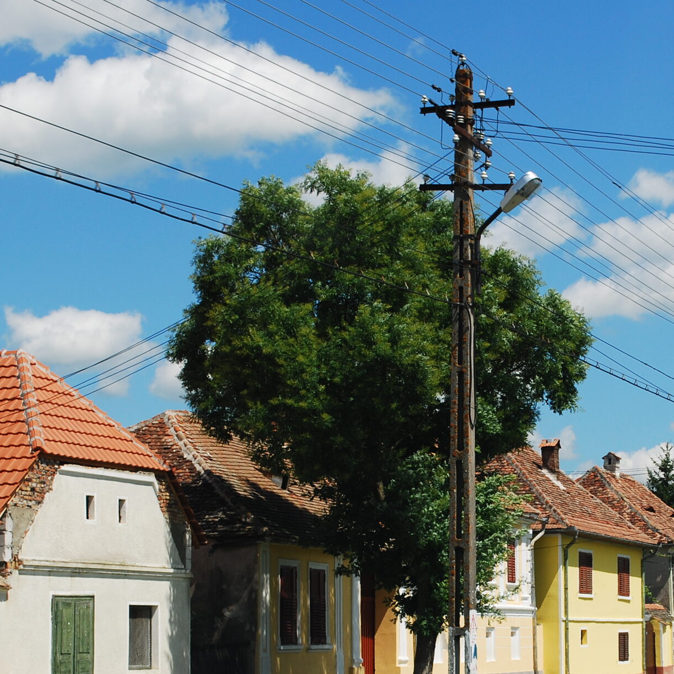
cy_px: 462
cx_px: 553
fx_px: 2068
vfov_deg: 18.4
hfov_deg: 18.3
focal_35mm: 94
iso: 100
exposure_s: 1/400
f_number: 6.3
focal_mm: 35
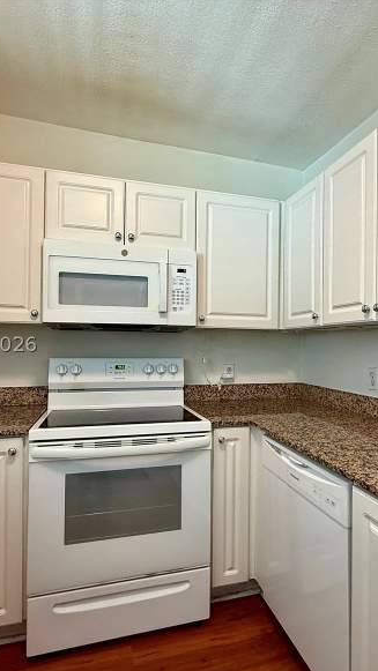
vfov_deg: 83.8
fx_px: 374
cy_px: 344
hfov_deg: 53.5
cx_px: 214
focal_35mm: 21
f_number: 2.2
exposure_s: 1/120
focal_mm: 2.22
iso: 320
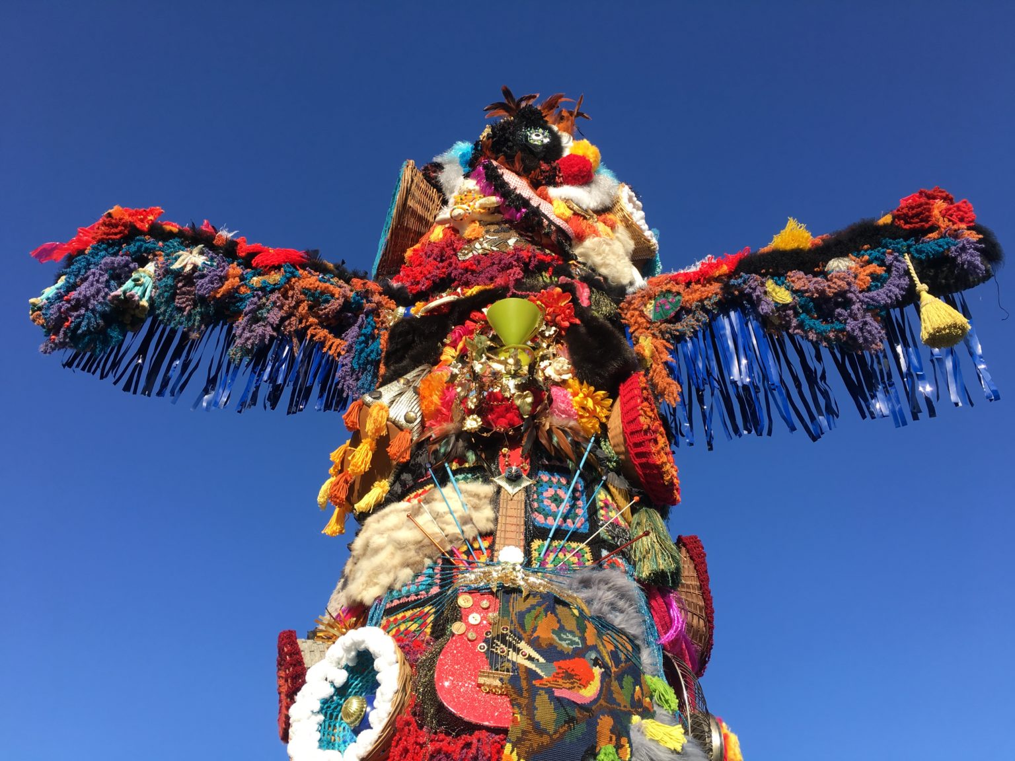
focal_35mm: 29
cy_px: 380
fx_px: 850
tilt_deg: +48.3
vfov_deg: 48.2
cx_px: 508
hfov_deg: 61.7
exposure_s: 1/962
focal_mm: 4.15
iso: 25
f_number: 2.2
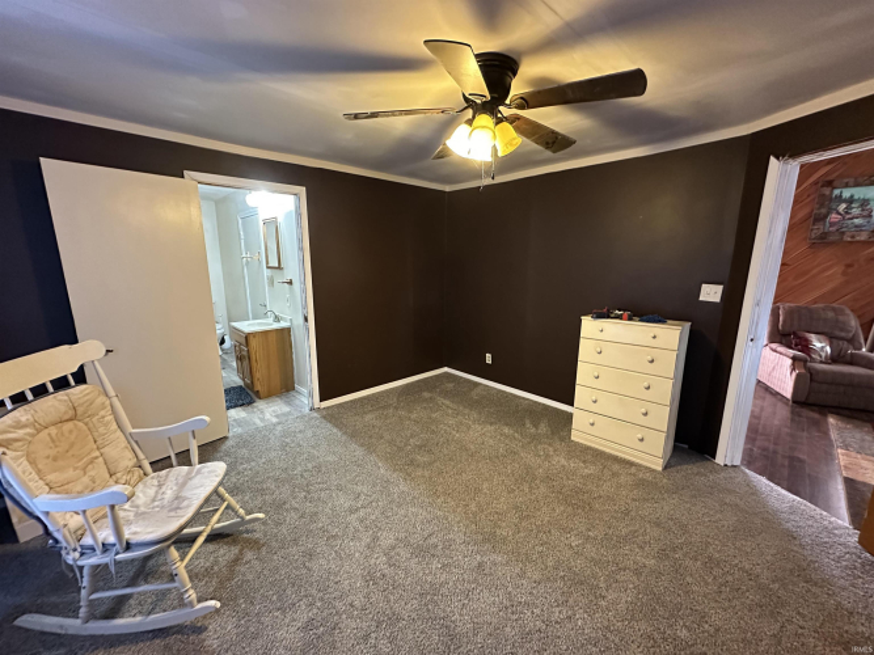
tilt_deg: -11.3
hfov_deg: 102.1
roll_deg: -0.4
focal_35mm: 14
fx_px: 353
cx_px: 437
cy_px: 328
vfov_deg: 85.7
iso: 1000
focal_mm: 2.22
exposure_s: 1/60
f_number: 2.2
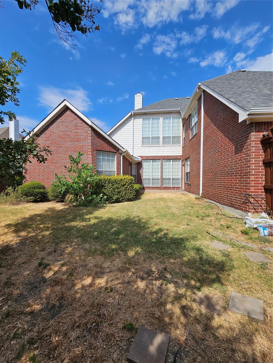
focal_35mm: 13
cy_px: 182
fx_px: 137
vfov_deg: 106.2
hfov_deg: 89.9
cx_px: 136
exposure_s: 1/2953
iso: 50
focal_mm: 2.2
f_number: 2.2
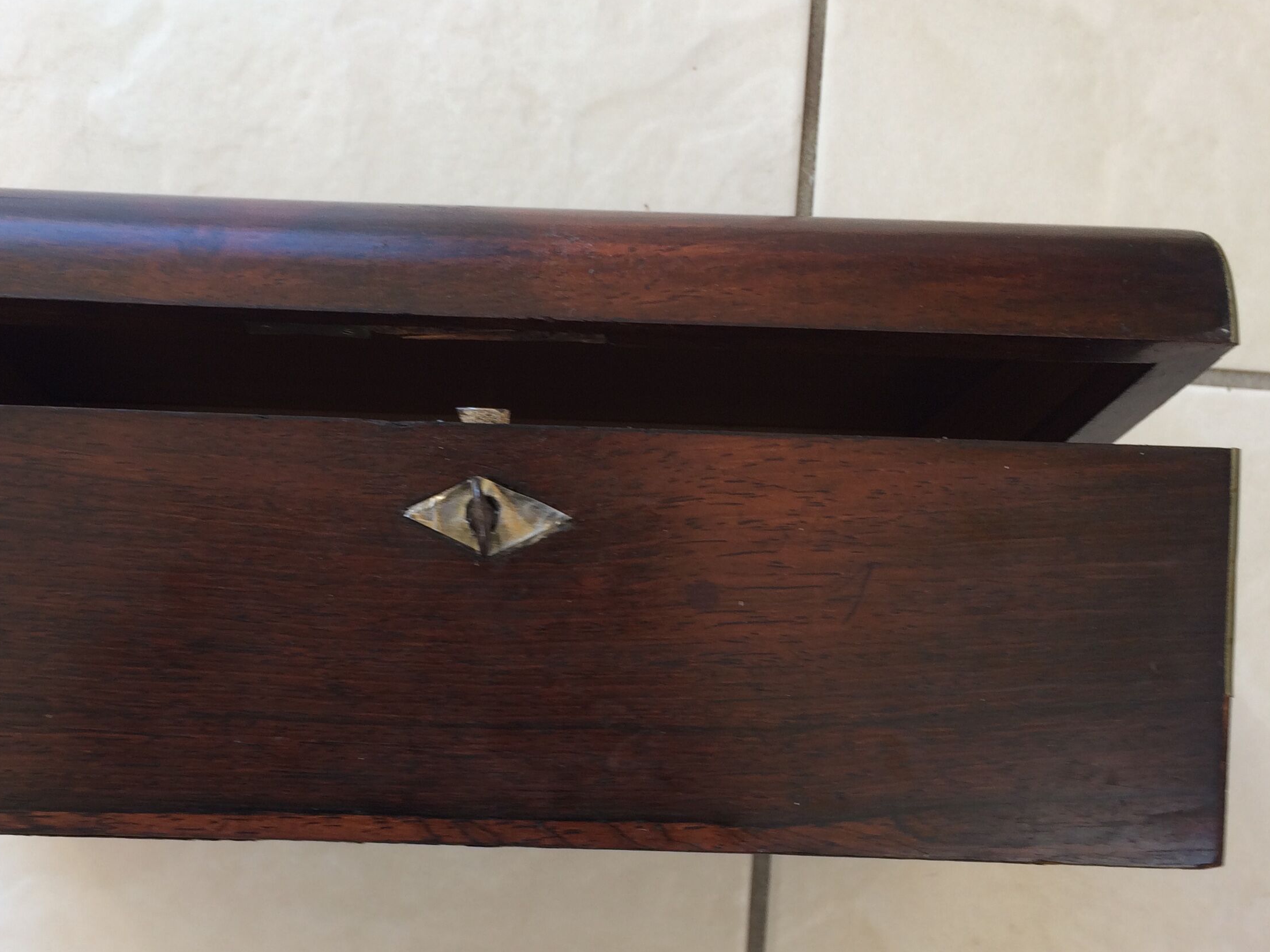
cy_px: 580
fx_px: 1578
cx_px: 520
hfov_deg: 43.7
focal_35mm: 43
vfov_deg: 33.5
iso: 40
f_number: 2.2
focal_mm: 4.15
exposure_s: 1/50
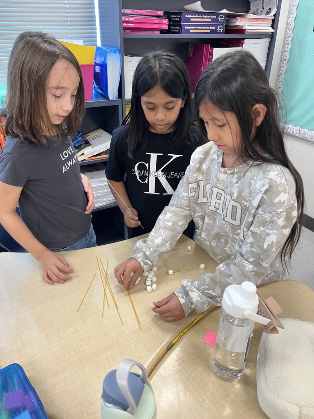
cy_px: 210
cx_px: 157
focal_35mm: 26
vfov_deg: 67.3
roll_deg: -1.5
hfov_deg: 53.1
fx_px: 314
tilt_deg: -28.6
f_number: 1.6
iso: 160
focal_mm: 5.1
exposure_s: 1/60
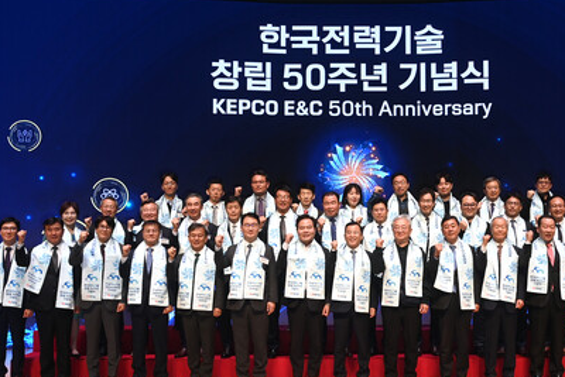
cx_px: 353
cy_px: 229
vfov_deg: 26.4
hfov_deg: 38.6
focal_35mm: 51
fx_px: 801
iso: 1250
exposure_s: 1/250
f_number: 5.6
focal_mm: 34
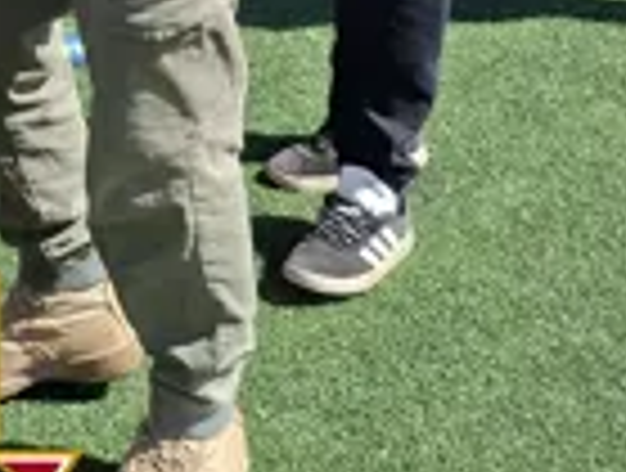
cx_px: -144
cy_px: -382
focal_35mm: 99
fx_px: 1795
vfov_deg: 13.4
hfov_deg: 18.6
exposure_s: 1/1718
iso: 50
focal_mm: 5.54
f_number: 1.8
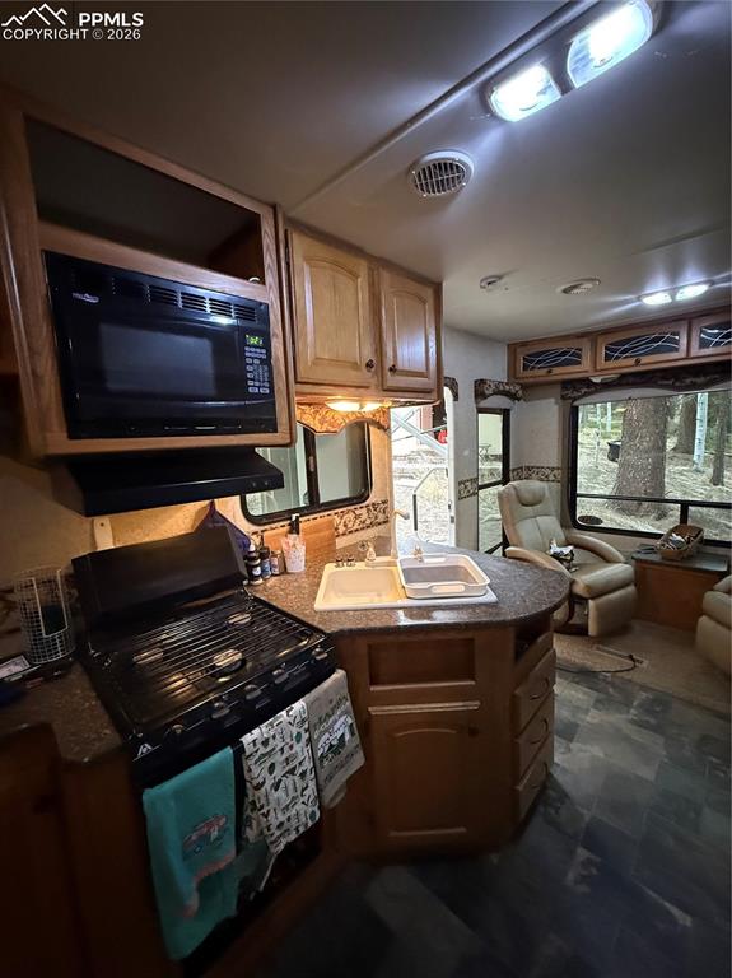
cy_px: 489
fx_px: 395
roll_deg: +2.0
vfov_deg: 102.1
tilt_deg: -7.0
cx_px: 366
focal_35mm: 14
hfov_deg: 85.6
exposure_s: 1/60
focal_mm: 2.22
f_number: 2.2
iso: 800
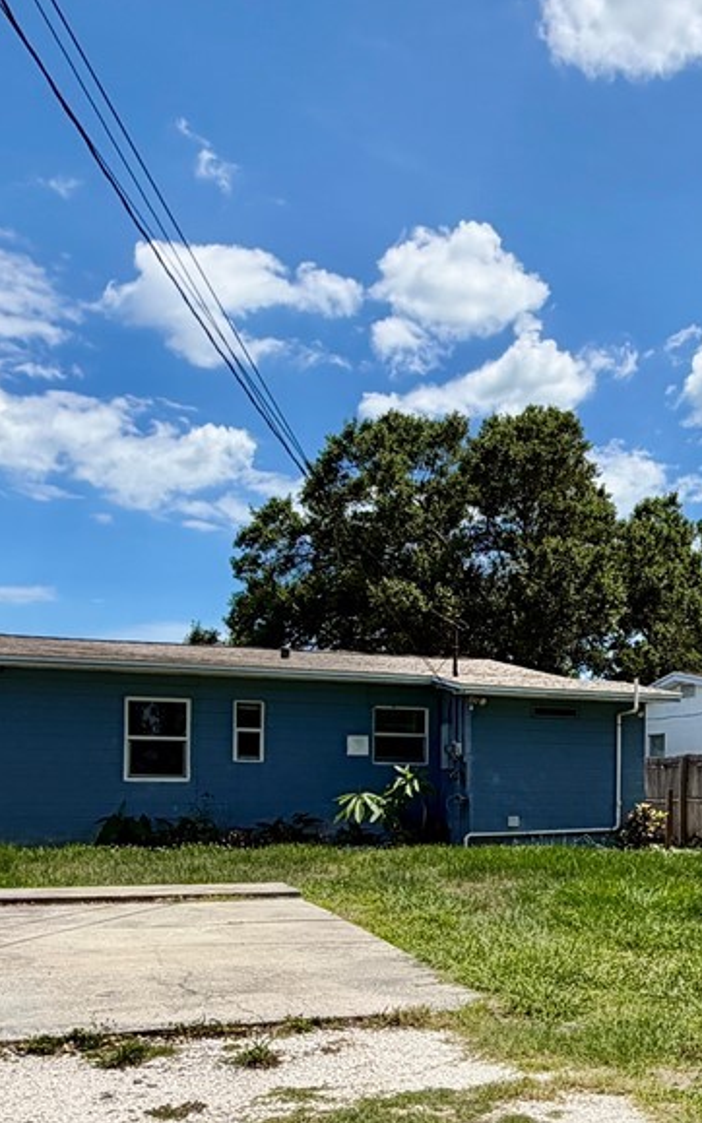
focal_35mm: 41
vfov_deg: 47.2
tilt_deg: -0.2
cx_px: 710
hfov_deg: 29.1
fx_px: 1255
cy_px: 780
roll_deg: -0.4
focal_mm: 2.22
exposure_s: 1/1105
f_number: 2.2
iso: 20
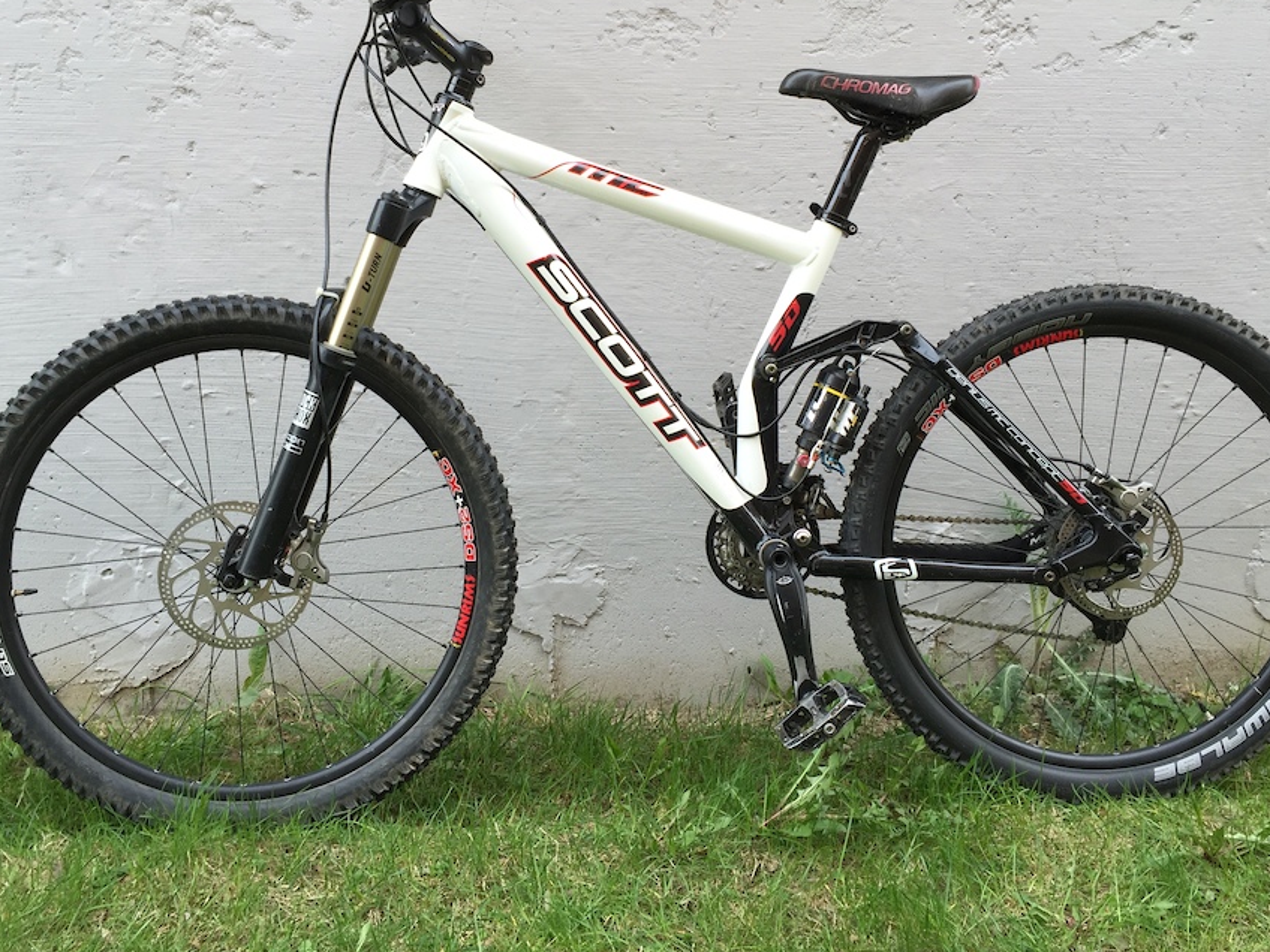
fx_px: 1284
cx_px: 632
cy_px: 410
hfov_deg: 52.6
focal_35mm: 35
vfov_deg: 40.6
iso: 32
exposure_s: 1/201
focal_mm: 4.15
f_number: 2.2
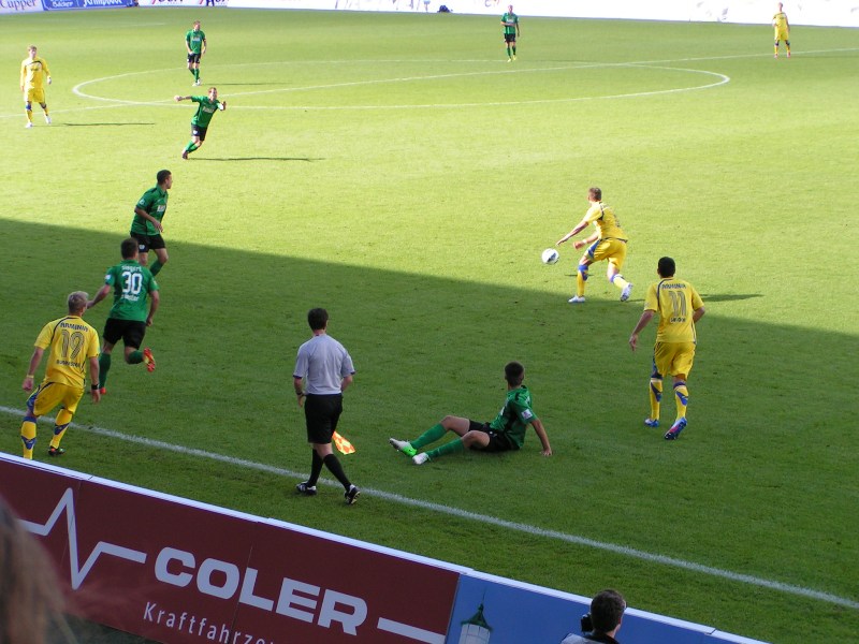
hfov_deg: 19.8
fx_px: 2457
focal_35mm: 99
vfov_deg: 14.9
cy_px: 322
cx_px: 430
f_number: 4.5
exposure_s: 1/160
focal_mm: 15.2
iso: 50
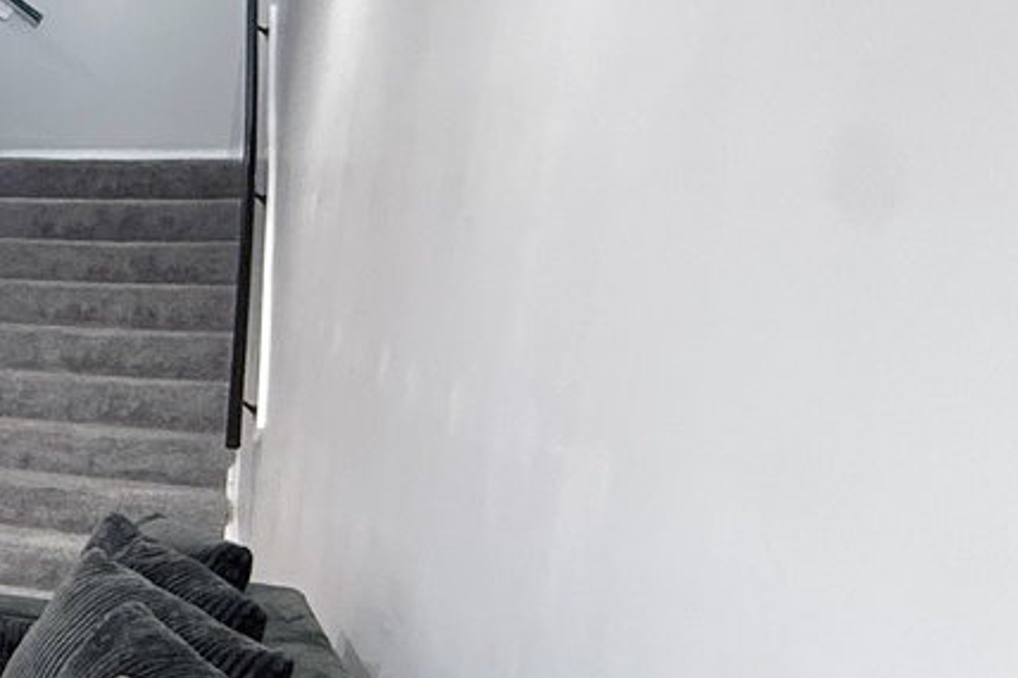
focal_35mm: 49
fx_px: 1385
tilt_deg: -8.4
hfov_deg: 24.6
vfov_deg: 27.4
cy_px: 407
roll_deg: -1.3
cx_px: -685
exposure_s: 1/60
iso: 250
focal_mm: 2.22
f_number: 2.2
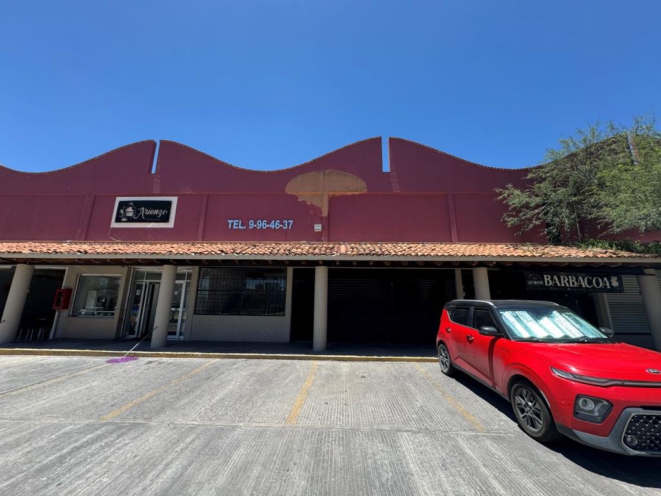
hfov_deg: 102.1
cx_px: 330
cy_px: 248
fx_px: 267
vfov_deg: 85.7
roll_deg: -0.8
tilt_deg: +14.7
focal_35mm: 14
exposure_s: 1/727
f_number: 2.2
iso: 40
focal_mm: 2.22
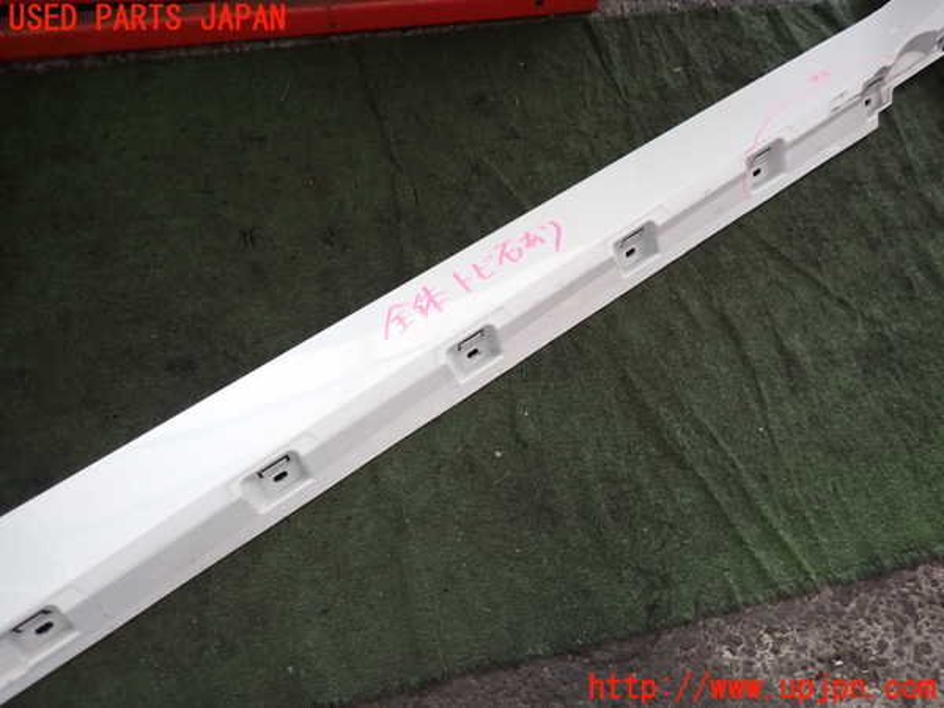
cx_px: 472
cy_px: 354
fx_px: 682
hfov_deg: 69.4
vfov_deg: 54.9
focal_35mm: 25
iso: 200
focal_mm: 4.5
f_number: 2
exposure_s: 1/50
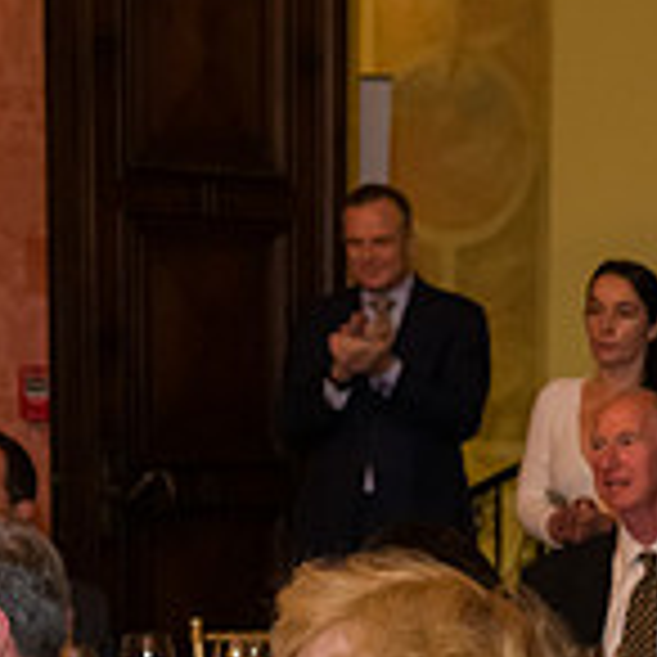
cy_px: 781
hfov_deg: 11.6
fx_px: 3049
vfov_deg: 12.0
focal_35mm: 142
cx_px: 1076
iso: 3200
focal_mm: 42
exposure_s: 1/100
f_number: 4
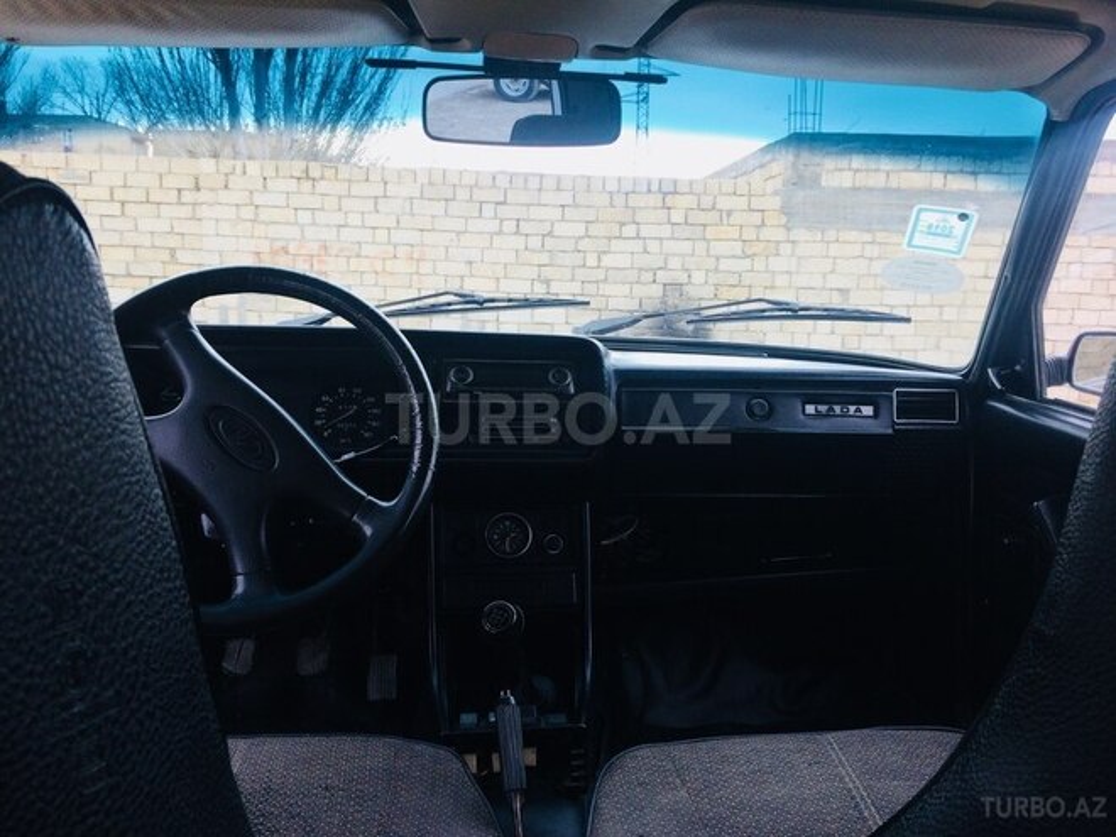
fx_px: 935
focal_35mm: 29
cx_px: 558
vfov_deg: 48.2
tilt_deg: -8.9
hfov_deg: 61.7
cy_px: 418
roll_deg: -1.6
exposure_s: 1/100
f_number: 2.2
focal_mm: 4.15
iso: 50
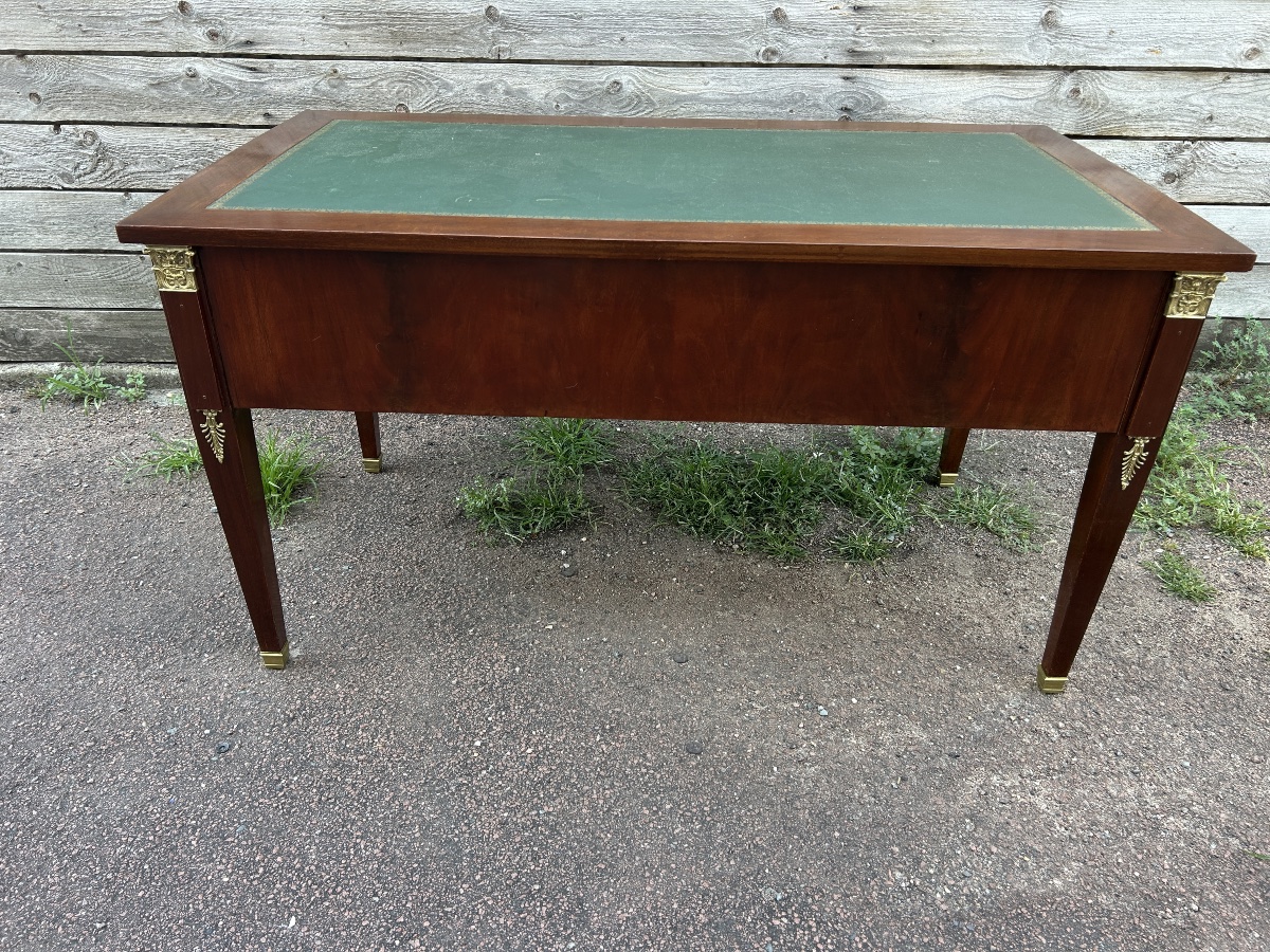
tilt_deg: -30.2
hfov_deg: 67.3
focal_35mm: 26
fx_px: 954
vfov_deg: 53.1
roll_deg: -1.2
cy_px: 476
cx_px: 635
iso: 32
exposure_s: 1/148
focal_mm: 5.7
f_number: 1.5
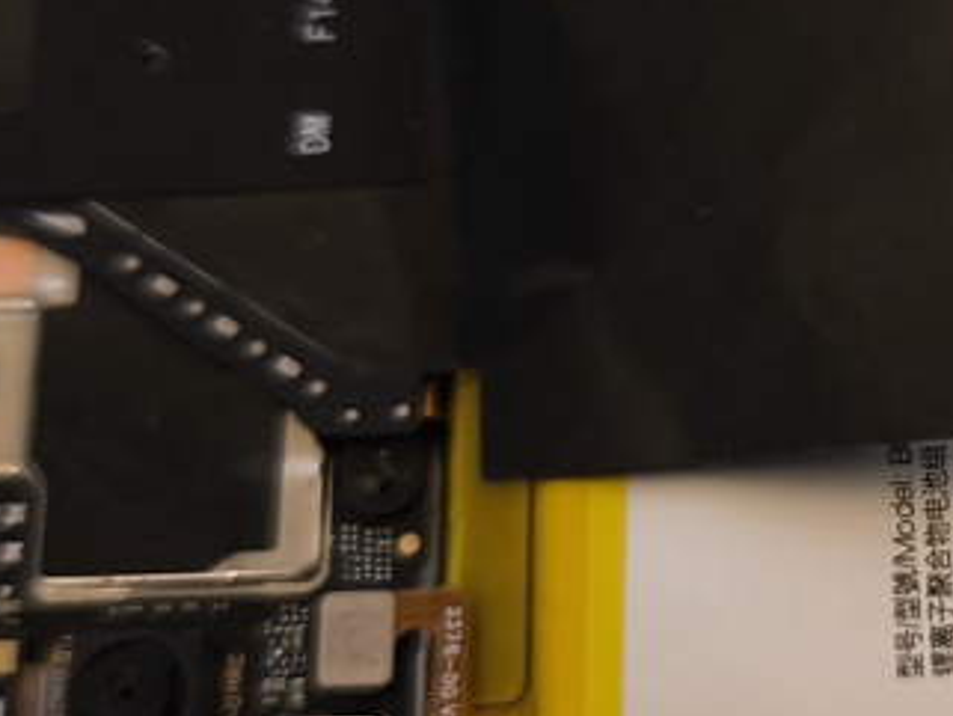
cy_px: 208
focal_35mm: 86
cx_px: 926
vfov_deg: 17.1
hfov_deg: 22.0
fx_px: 2369
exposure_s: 1/33.3
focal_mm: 6.57
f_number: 1.6
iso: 500
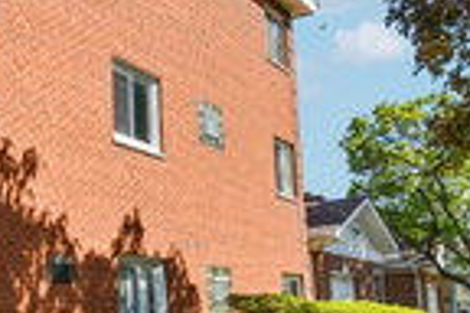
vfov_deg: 26.4
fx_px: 653
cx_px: 10
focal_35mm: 50
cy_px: 52
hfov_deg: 36.0
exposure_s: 1/640
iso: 500
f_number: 8
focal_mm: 10
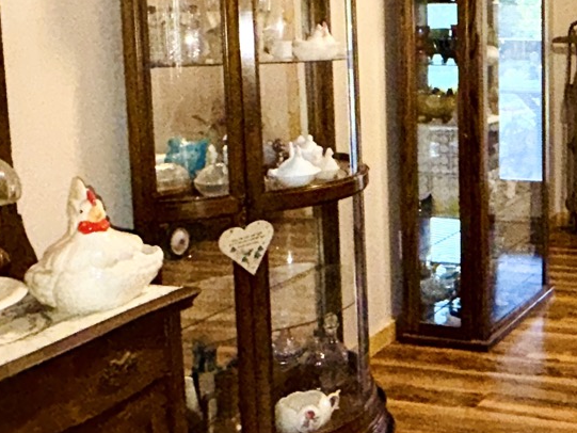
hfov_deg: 32.2
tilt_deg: -5.1
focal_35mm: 53
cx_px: 624
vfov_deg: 27.0
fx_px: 884
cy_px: 84
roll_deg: +0.0
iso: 250
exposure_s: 1/60
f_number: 2.2
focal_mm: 2.22
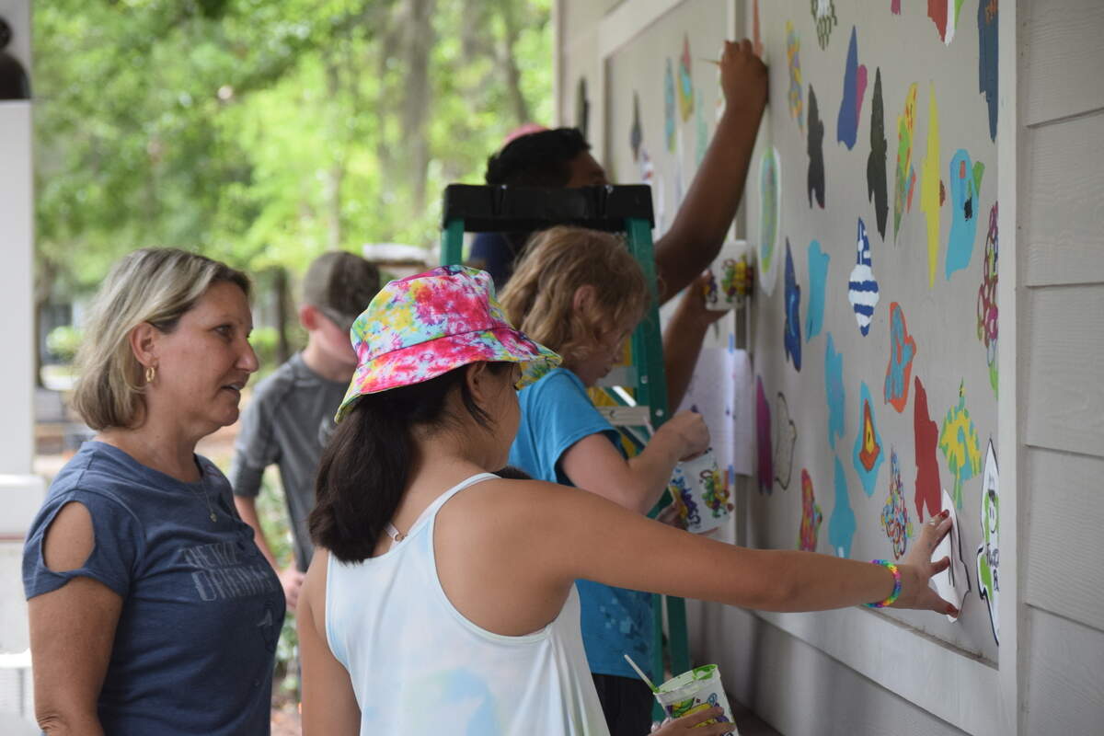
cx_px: 552
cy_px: 368
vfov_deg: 12.2
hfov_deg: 18.2
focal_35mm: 112
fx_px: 3450
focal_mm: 75
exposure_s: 1/800
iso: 800
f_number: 4.2
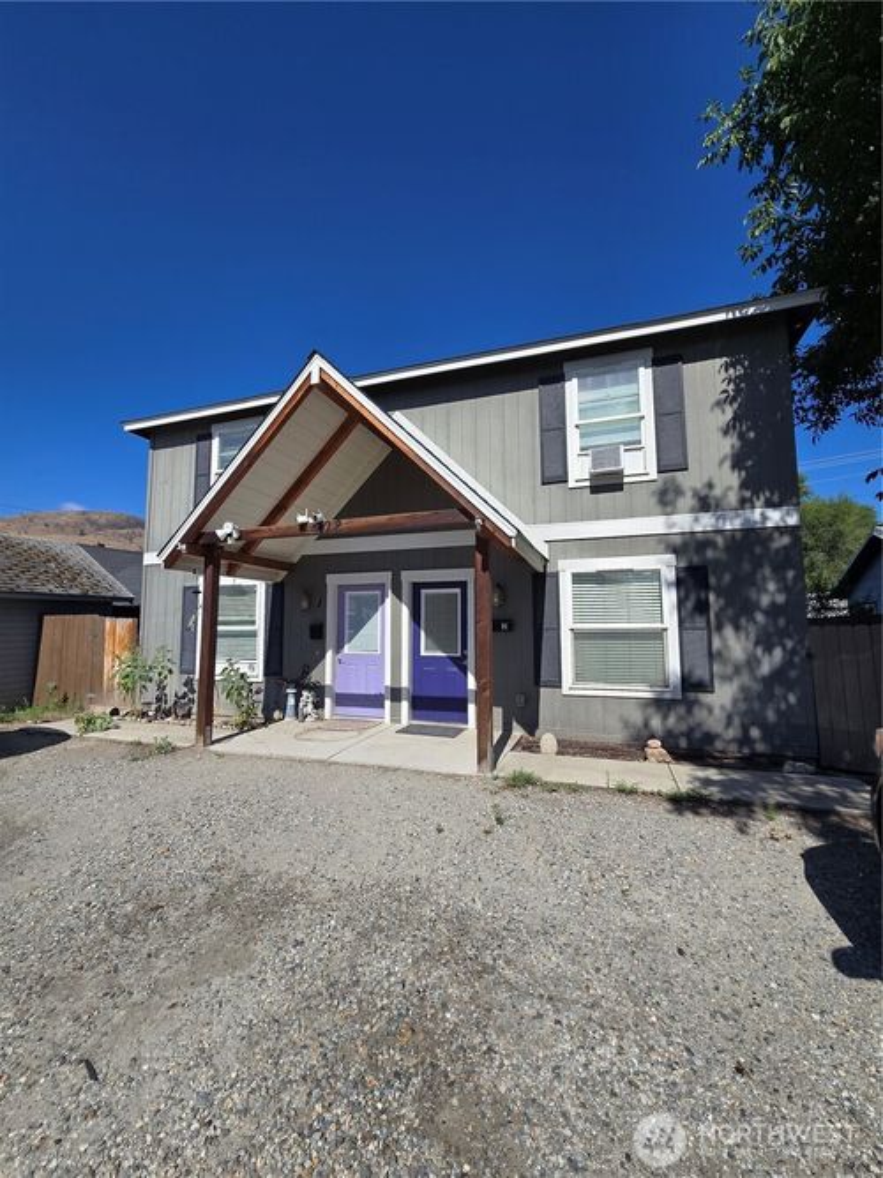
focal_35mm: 13
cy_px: 589
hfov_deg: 89.9
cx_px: 442
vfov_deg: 106.2
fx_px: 442
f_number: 2.2
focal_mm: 2.2
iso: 50
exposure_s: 1/3220
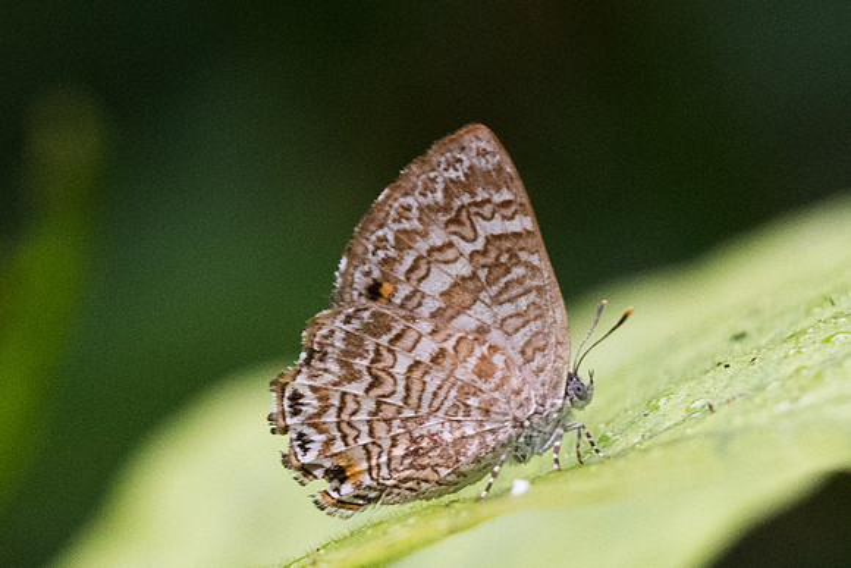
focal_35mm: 802
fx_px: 18959
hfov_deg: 2.6
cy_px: 380
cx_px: 530
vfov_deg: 1.7
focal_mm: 150
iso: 1600
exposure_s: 1/400
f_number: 4.5
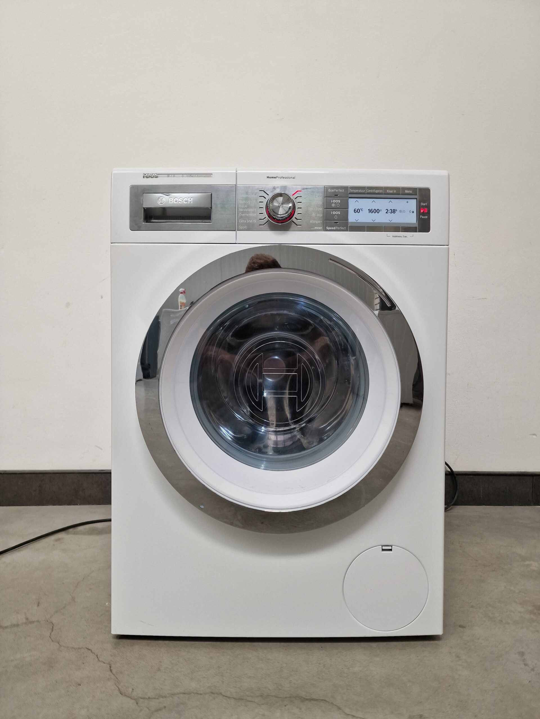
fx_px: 478
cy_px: 360
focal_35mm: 23
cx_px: 270
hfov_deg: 58.9
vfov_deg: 73.9
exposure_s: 1/180
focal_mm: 6.4
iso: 50
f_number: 1.8
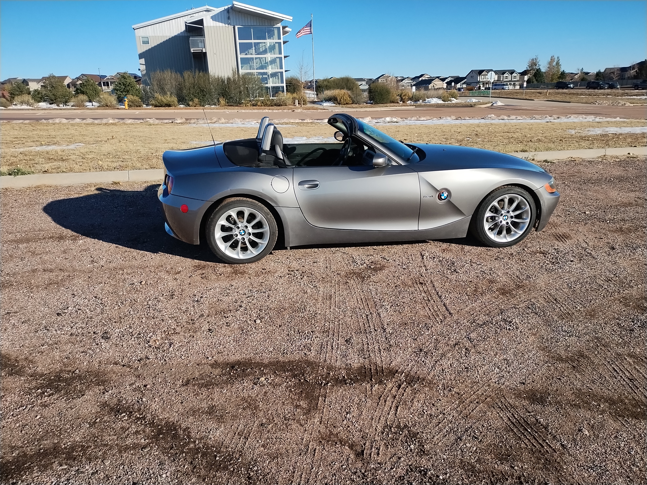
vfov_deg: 54.9
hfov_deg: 69.4
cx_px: 324
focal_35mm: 25
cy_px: 242
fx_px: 467
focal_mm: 4.71
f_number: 1.7
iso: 104
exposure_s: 1/5374
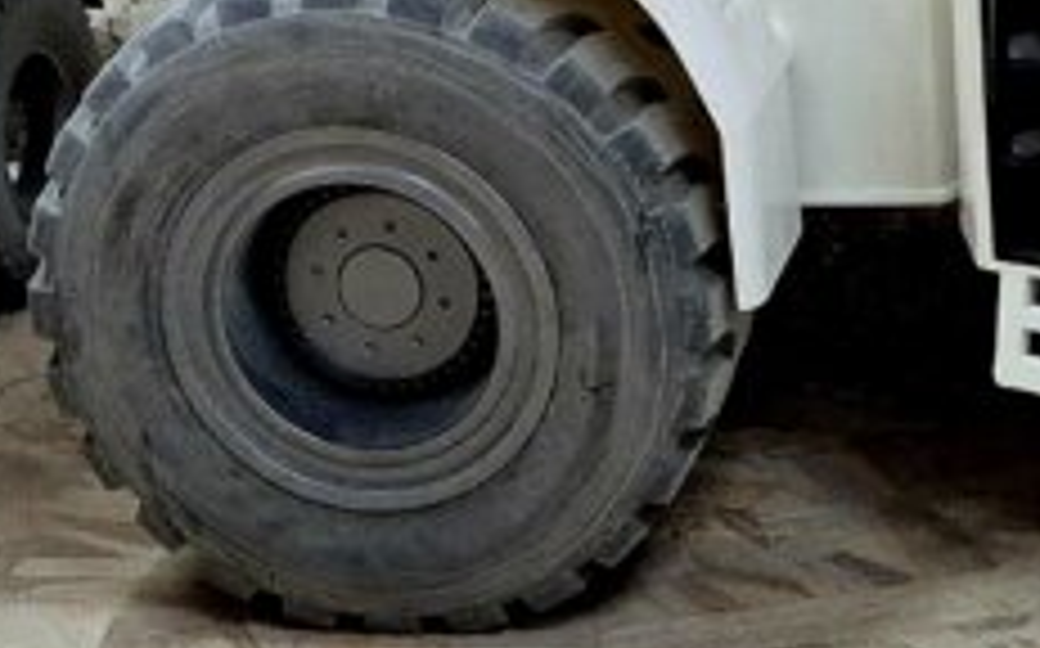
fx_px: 3767
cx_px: 428
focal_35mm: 133
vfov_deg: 9.8
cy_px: 61
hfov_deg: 15.7
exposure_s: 1/100
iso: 640
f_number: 1.8
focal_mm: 5.4
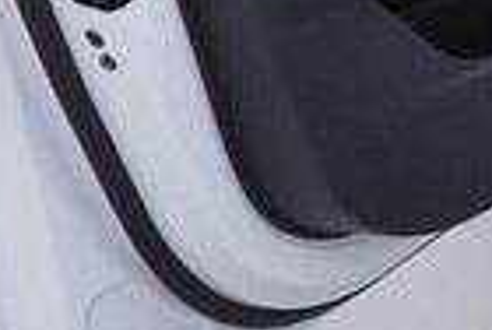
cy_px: -293
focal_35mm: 141
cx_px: 872
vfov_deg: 9.3
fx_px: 1931
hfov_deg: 13.2
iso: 125
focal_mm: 24
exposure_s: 1/60
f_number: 3.5
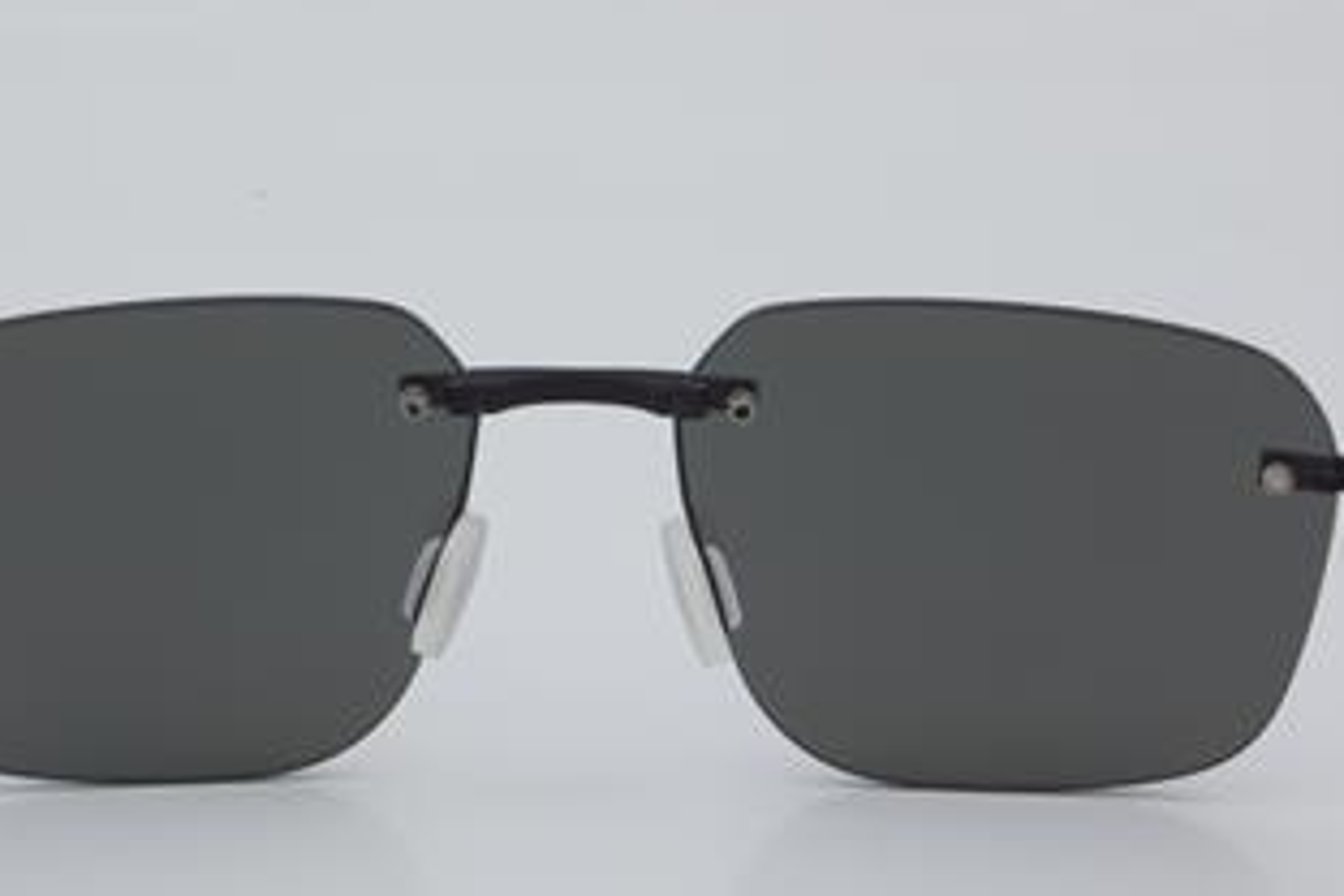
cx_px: 577
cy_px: 517
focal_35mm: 106
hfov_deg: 19.3
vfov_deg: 13.0
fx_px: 3944
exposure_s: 1/4
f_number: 32
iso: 100
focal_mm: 55
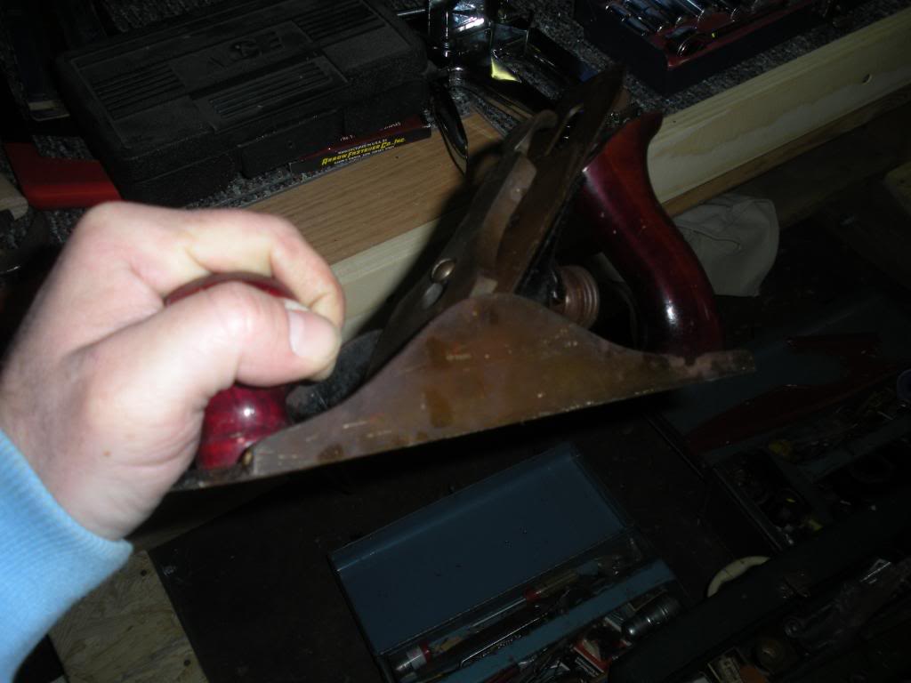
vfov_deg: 39.7
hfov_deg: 51.4
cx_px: 456
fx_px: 947
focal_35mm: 36
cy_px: 342
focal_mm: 6.3
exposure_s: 1/60
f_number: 3.5
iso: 64
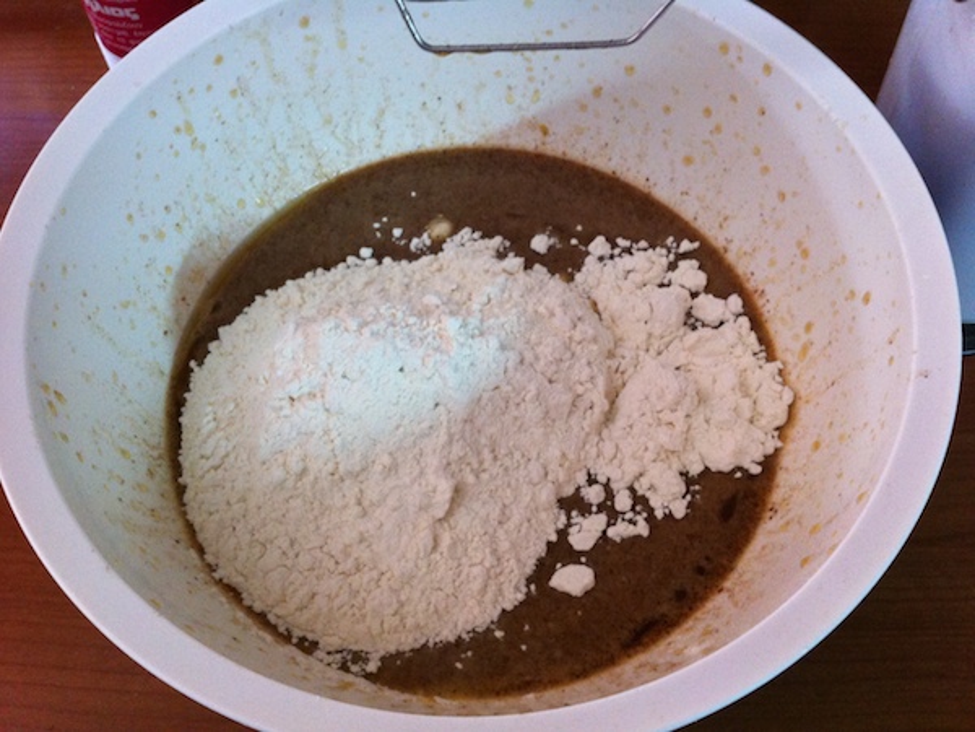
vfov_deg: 40.7
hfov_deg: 52.6
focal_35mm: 35
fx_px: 986
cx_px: 488
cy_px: 366
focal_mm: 3.85
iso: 250
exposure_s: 1/15
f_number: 2.8
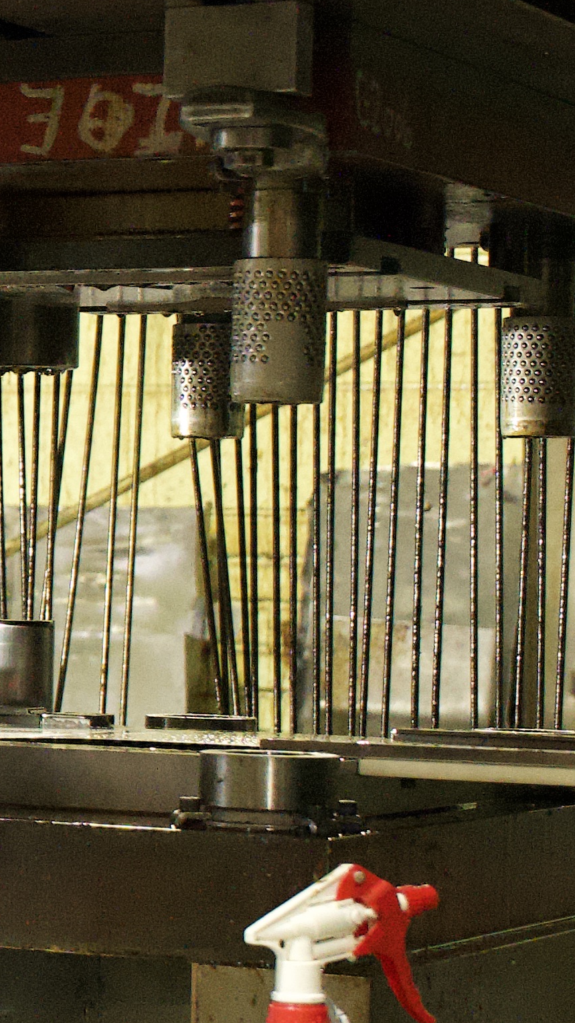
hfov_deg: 7.5
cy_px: 537
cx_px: -940
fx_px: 4038
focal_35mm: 149
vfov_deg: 14.4
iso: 10000
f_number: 4.5
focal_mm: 31
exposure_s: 1/160
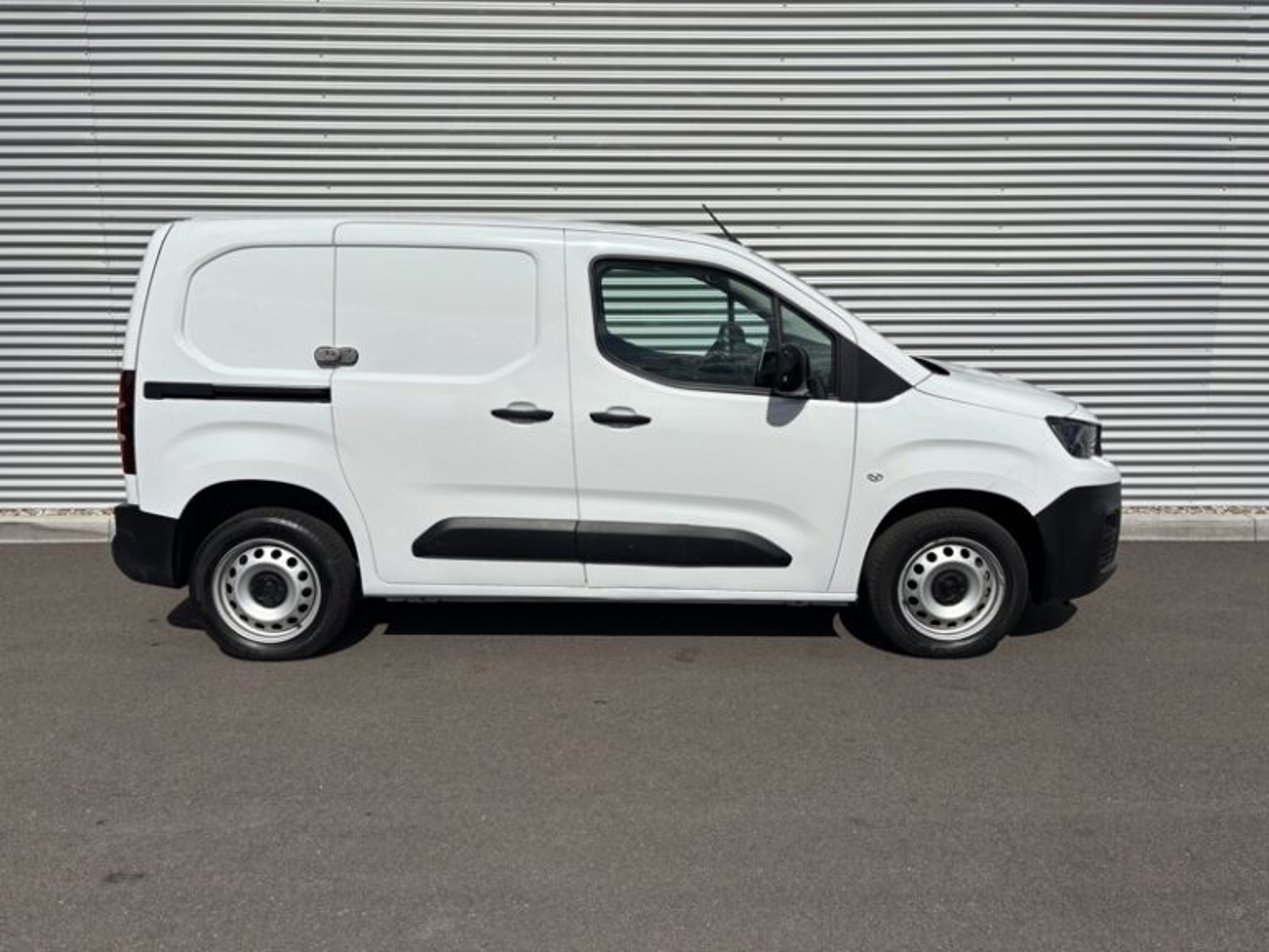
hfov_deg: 67.3
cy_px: 476
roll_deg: -0.1
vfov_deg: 53.1
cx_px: 634
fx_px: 953
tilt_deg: -11.7
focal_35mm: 26
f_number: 1.6
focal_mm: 5.96
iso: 50
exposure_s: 1/10989
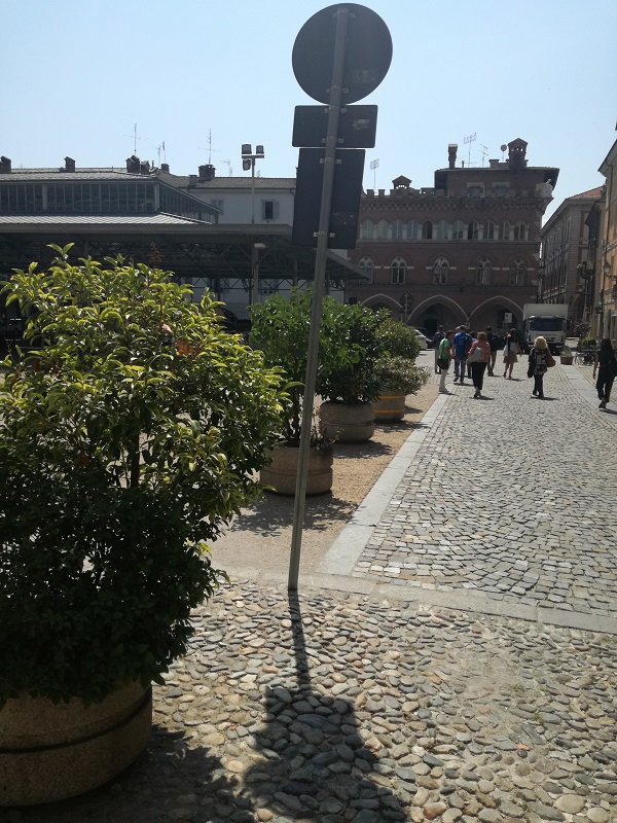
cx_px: 308
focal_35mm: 27
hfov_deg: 51.4
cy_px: 412
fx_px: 642
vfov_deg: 65.3
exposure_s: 1/2066
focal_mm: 3.79
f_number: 2
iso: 50
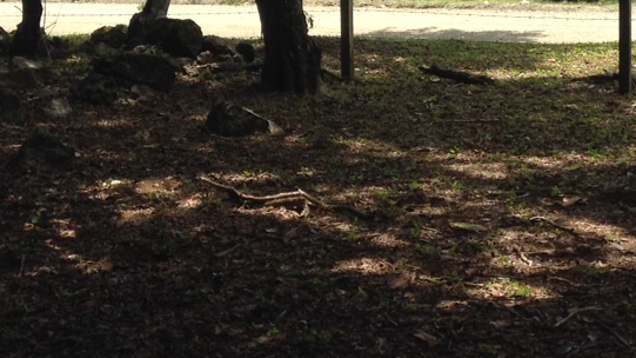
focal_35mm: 86
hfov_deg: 24.7
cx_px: 396
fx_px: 1450
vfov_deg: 14.0
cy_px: 98
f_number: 2.4
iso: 32
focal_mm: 3.3
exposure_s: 1/369
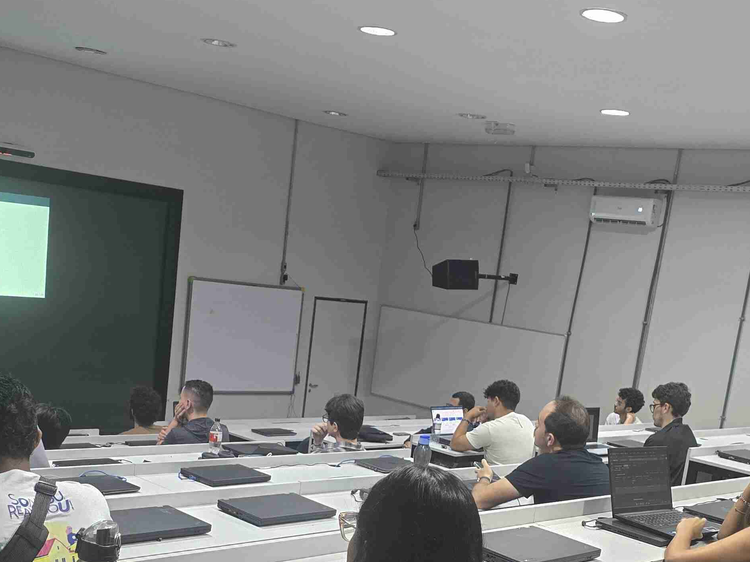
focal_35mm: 49
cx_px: 366
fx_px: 1062
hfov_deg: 38.9
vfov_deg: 28.7
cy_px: 488
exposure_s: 1/60
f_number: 1.7
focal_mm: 6.3
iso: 500
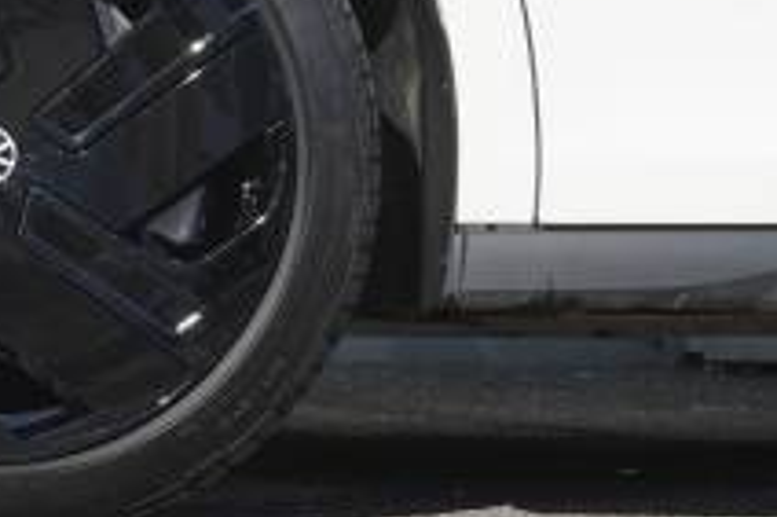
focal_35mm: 141
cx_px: -88
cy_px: 77
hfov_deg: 14.3
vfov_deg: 9.7
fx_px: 3030
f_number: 8
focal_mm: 31
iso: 100
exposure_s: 1/160
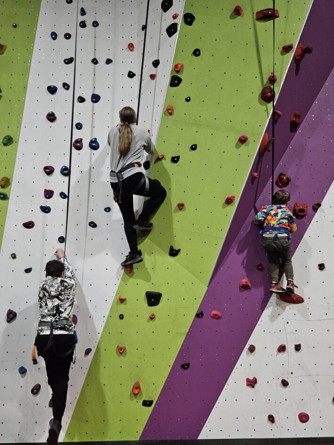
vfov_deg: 69.3
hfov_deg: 54.9
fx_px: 321
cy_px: 241
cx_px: 162
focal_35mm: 25
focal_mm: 5.4
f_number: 1.8
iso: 800
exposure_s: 1/100
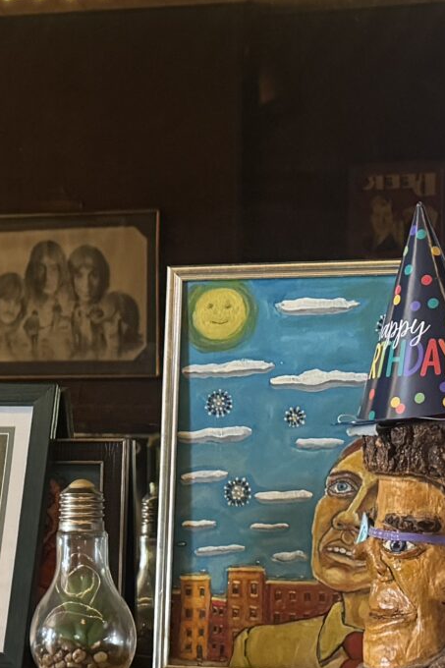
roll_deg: -1.5
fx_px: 1744
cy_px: 373
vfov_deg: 21.7
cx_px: 24
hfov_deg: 14.4
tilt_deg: +4.4
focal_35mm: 94
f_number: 1.78
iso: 1000
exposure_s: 1/40
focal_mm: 6.76
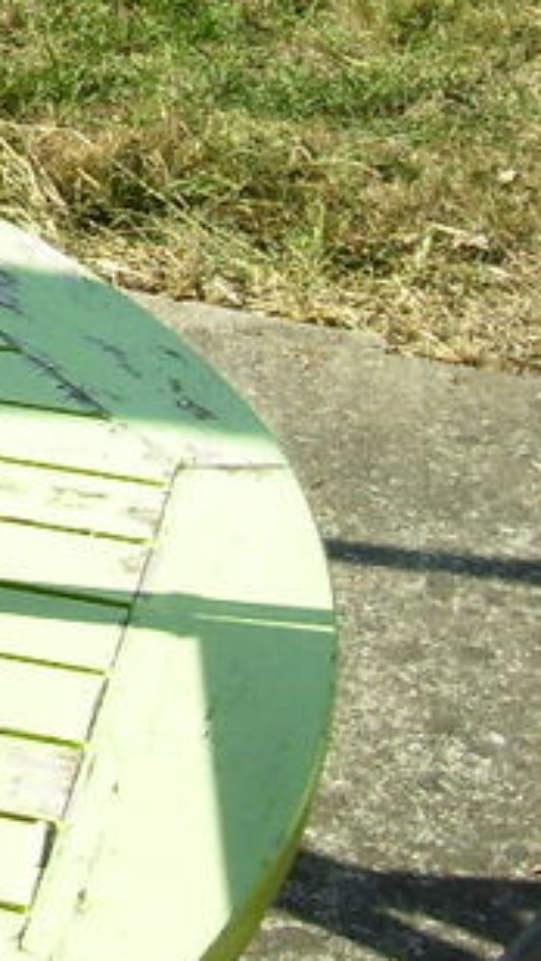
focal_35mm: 120
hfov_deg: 9.1
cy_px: 56
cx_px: -756
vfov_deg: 17.5
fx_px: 3058
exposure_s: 1/250
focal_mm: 5.6
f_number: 4.8
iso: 80
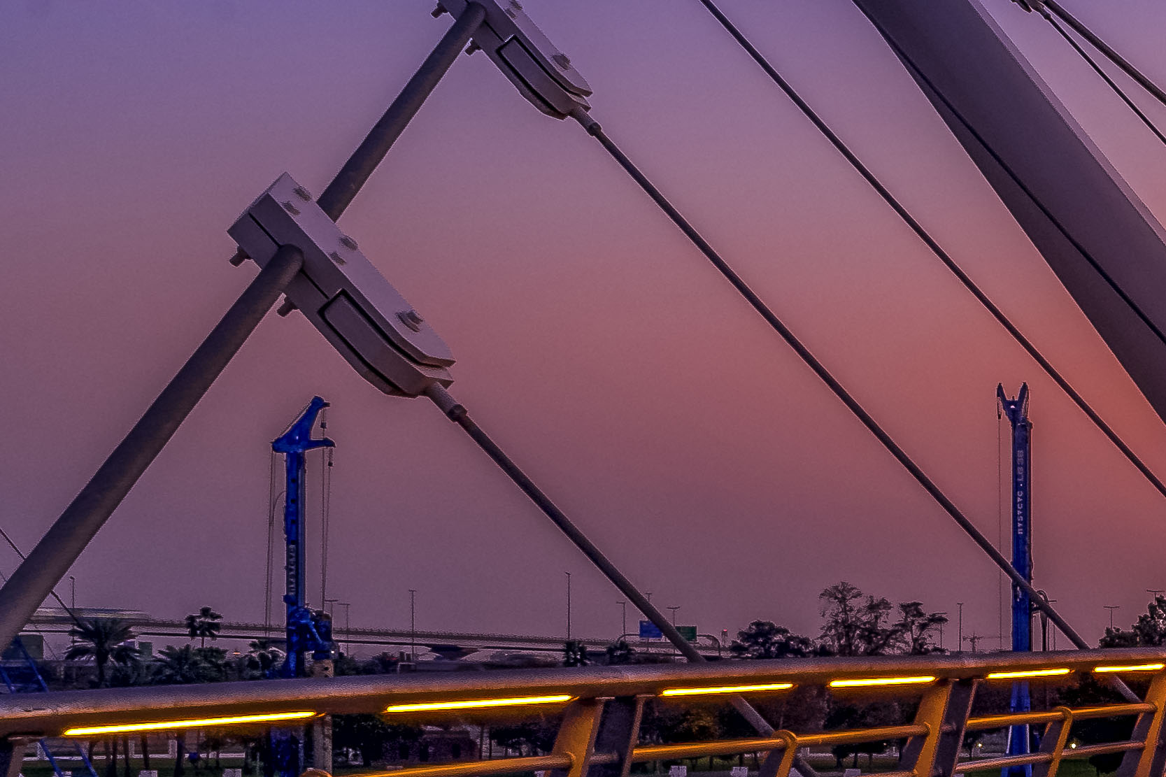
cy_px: 694
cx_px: 2188
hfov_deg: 15.9
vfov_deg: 12.8
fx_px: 3433
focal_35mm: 106
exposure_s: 1/8
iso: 100
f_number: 13
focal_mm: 24
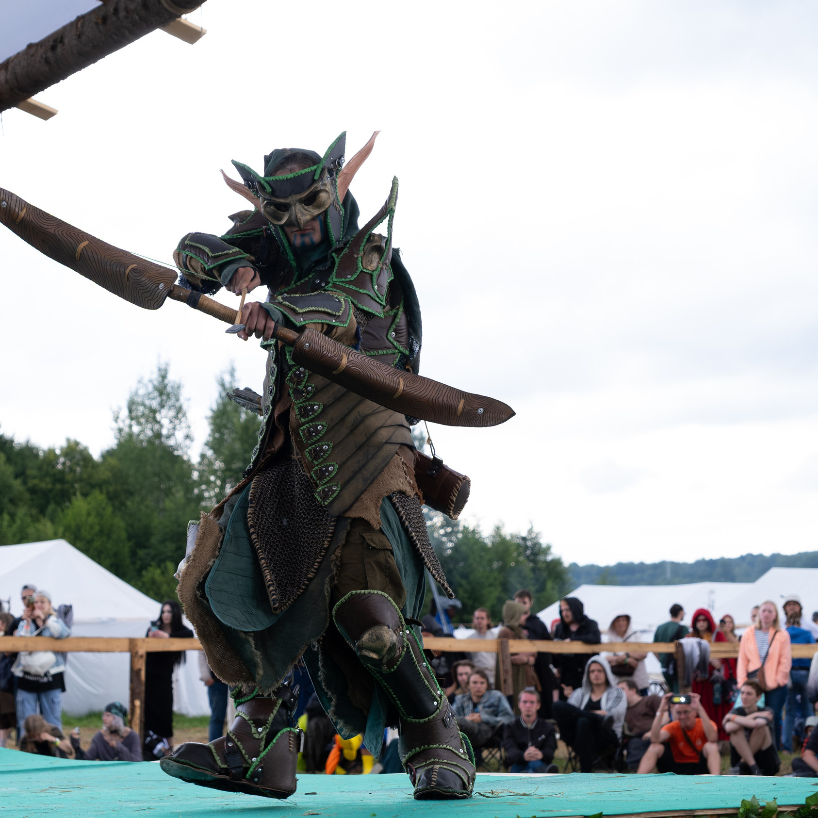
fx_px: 2139
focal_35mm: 80
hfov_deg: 21.6
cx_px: 299
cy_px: 412
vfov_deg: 21.7
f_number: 3.6
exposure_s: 1/640
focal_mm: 41.4
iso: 800
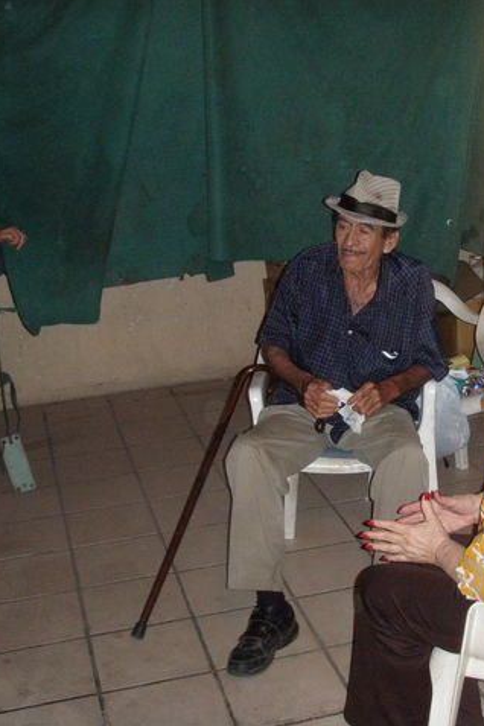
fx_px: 1069
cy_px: 364
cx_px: 358
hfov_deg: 25.2
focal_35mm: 53
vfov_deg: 37.5
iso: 320
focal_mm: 6.7
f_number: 3.5
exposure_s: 1/30
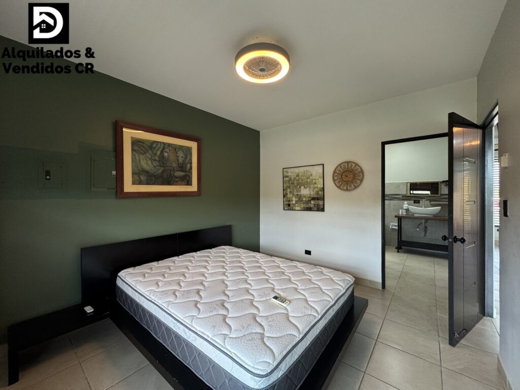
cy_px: 195
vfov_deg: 85.7
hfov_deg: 102.1
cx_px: 260
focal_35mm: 14
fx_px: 210
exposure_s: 1/99
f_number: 2.2
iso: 200
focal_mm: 2.22
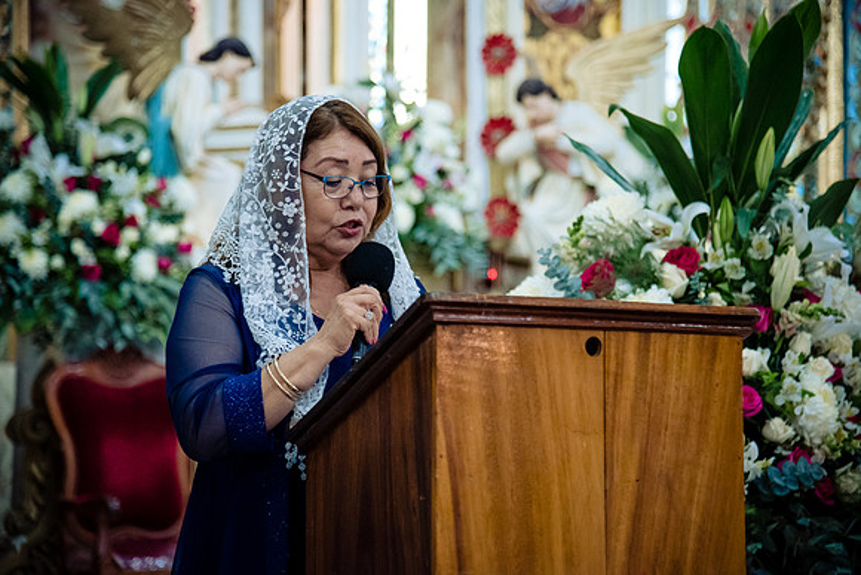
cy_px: 288
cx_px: 430
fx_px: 2273
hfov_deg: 21.5
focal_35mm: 95
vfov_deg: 14.4
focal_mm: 95
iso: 4000
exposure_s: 1/160
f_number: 4
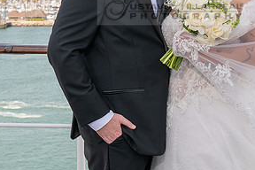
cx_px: 162
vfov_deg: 11.7
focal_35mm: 117
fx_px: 829
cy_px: 34
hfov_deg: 17.5
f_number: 9
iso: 200
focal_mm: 48
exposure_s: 1/200
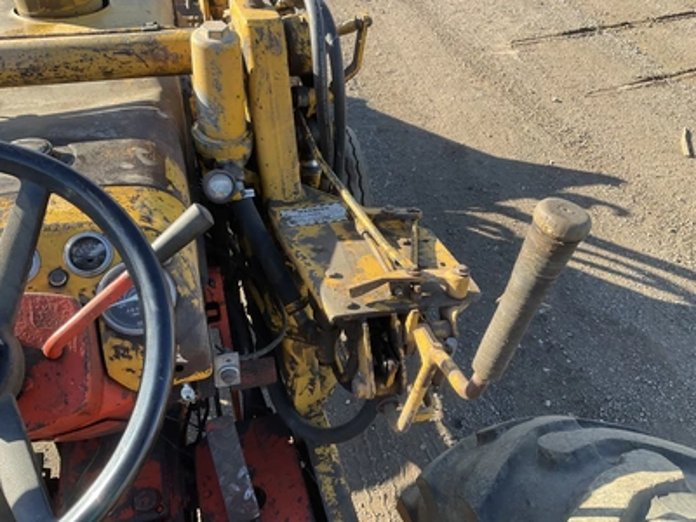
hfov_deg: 61.7
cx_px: 348
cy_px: 261
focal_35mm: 29
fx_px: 583
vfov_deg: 48.2
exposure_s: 1/273
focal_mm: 3
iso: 25
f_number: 1.8
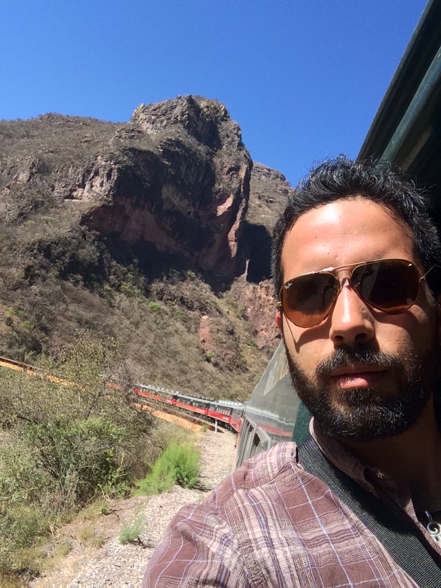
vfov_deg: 55.4
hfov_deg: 42.9
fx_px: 561
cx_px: 220
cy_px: 294
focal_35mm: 33
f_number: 2.4
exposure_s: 1/654
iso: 50
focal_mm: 2.15
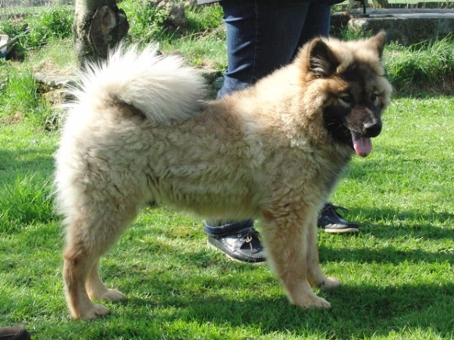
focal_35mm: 60
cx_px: 227
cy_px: 170
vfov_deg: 24.4
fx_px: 787
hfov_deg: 32.2
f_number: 4
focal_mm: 10.41
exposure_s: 1/1000
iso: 400
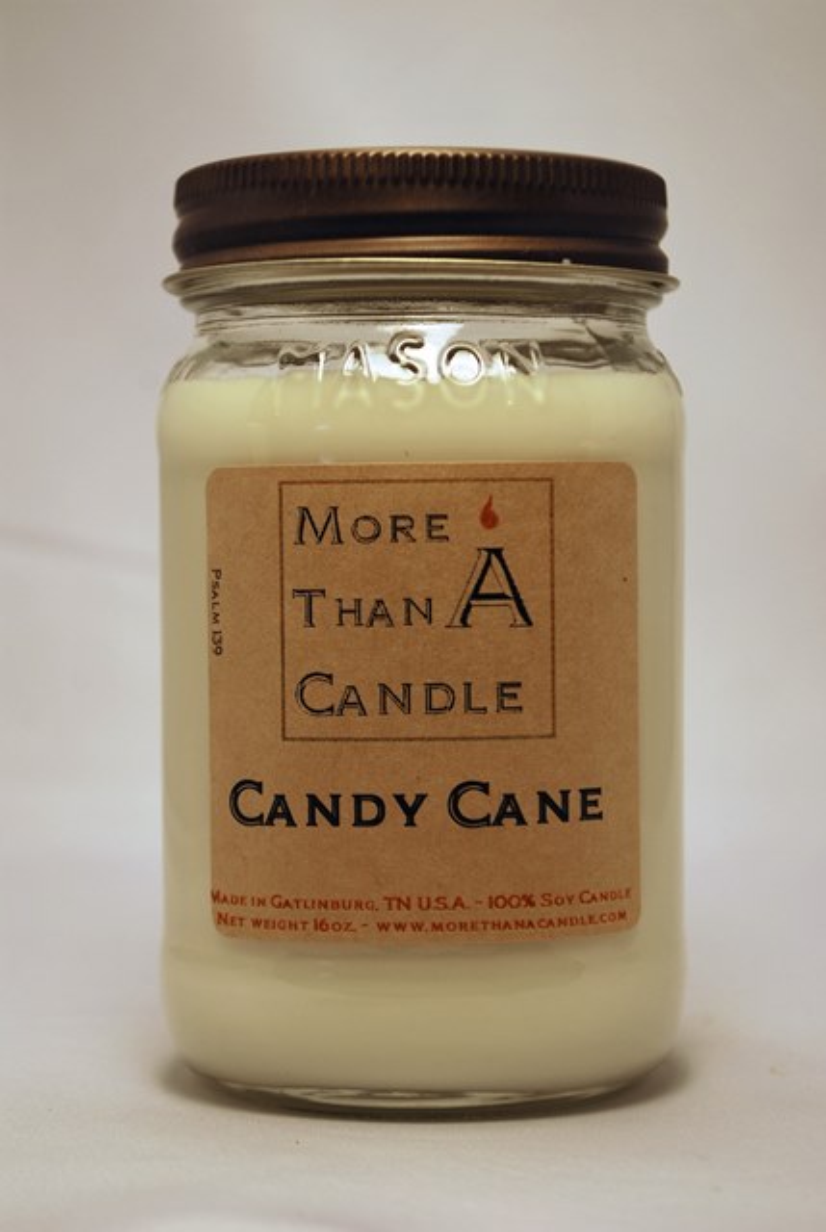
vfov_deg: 24.6
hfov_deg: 16.6
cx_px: 413
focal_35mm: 82
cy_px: 616
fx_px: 2828
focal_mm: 55
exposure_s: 1/125
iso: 180
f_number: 5.6
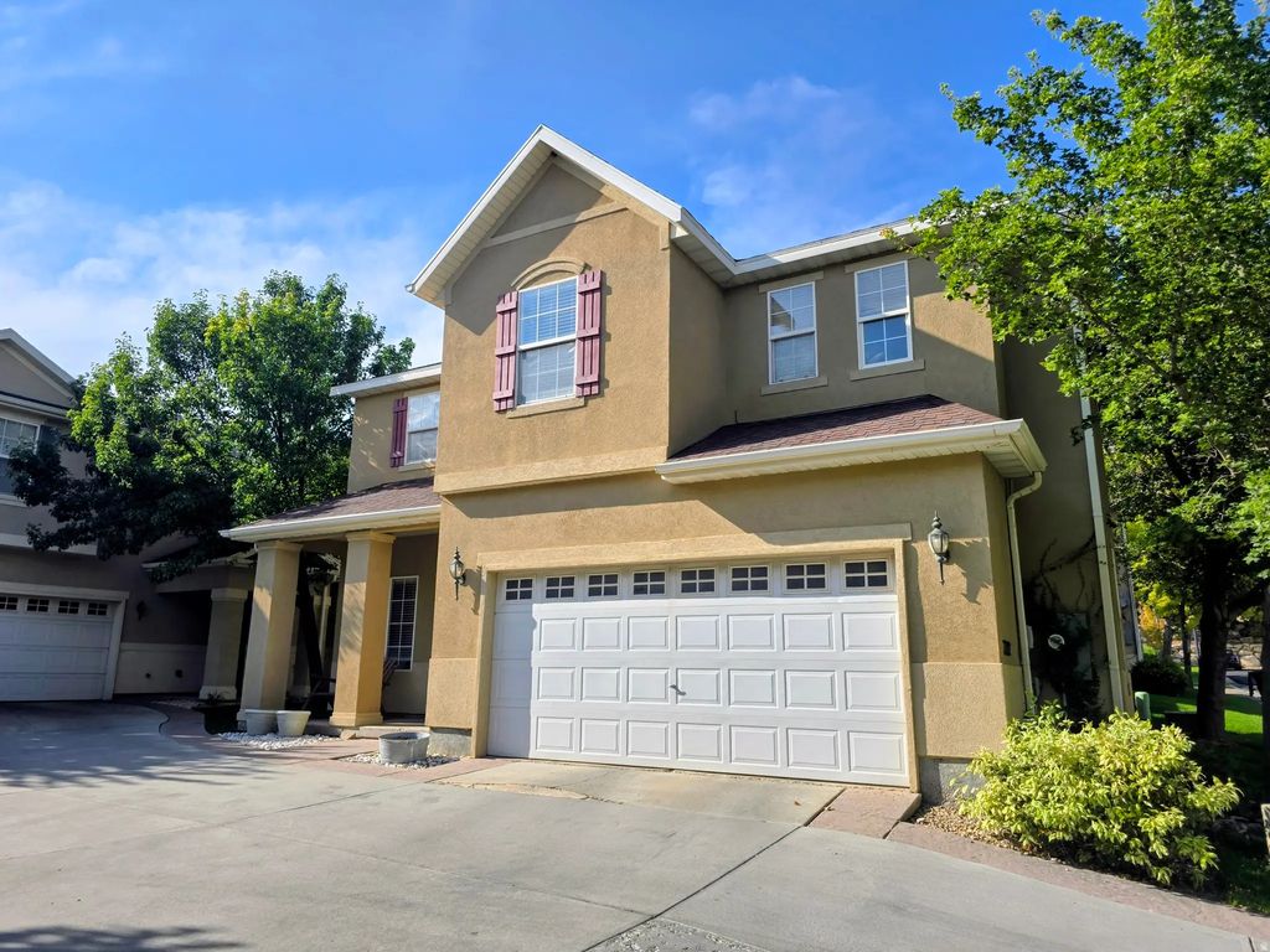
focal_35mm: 23
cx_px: 635
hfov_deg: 73.9
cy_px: 476
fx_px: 844
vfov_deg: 58.9
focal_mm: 6.3
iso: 12
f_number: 1.7
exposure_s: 1/790
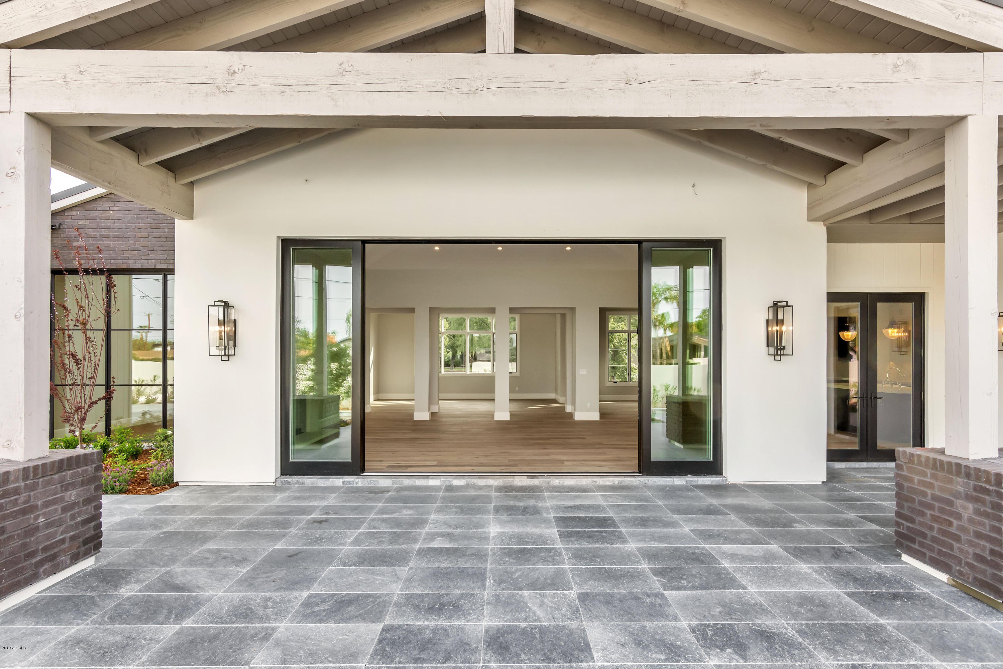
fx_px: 460
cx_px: 502
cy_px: 334
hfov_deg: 95.0
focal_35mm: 16
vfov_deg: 72.1
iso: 400
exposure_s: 1/250
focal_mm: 11
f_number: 8
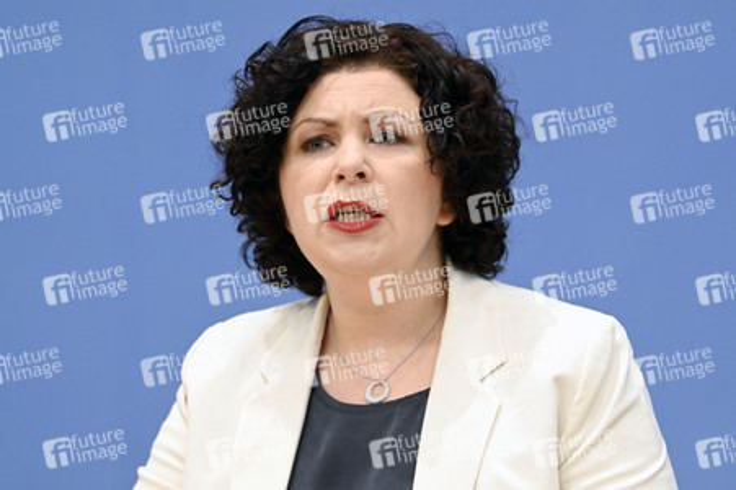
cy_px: 245
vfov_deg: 9.1
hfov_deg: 13.7
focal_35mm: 150
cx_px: 368
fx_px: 3064
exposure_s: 1/640
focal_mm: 150
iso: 5000
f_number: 5.6
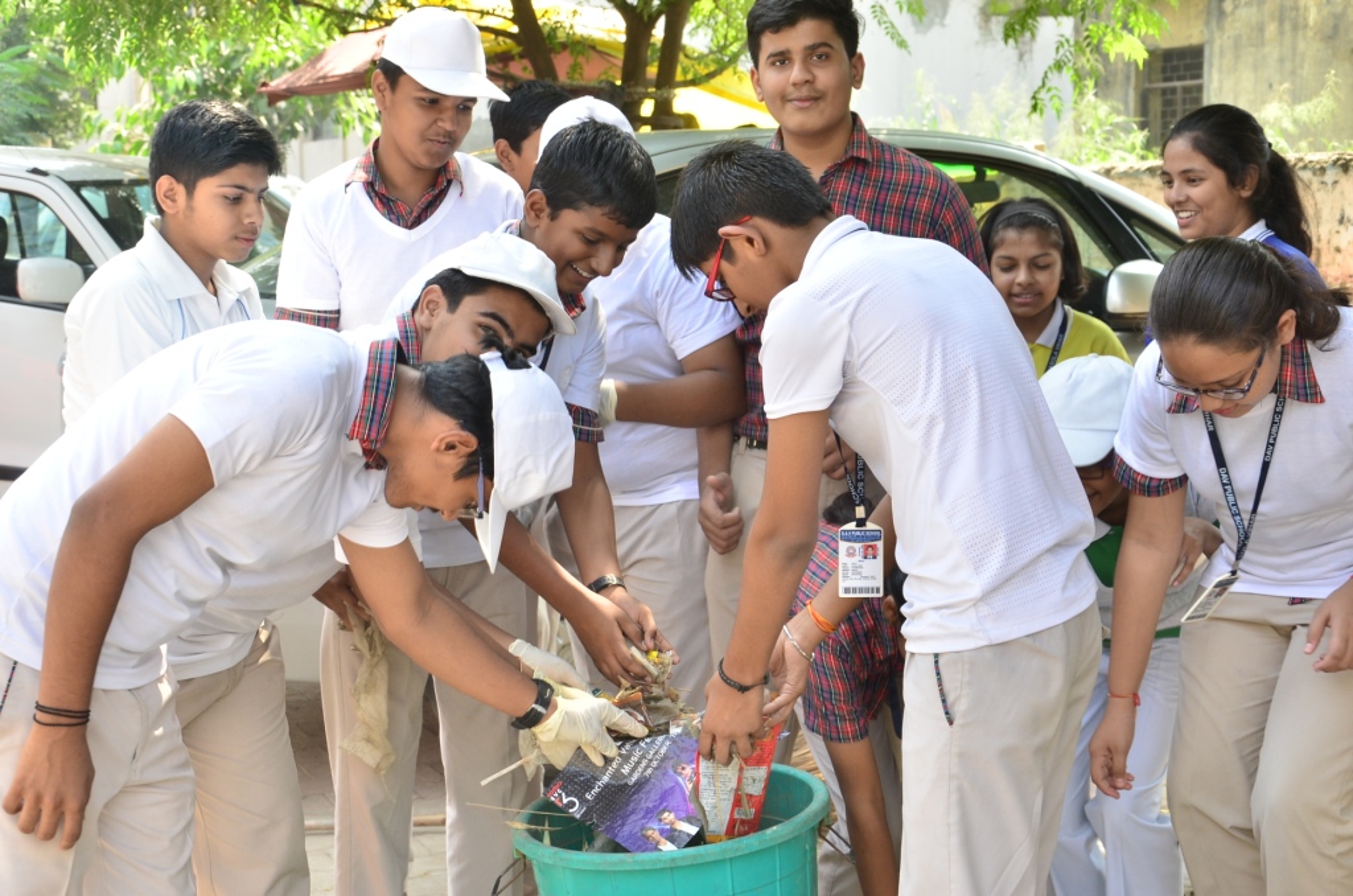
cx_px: 676
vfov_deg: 22.5
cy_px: 448
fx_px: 2250
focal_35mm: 60
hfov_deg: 33.5
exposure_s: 1/125
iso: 320
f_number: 9
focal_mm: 40
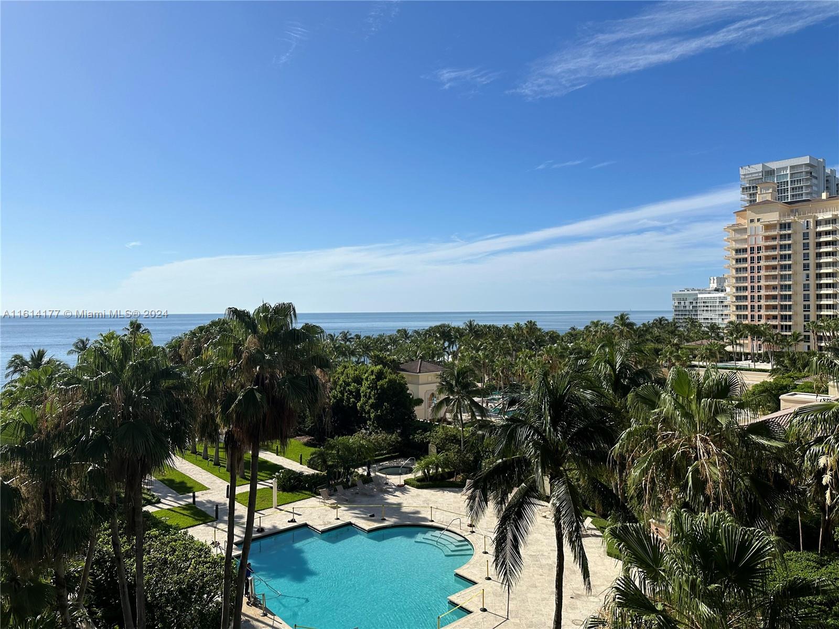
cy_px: 314
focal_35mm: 24
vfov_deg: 56.8
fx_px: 582
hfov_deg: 71.6
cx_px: 420
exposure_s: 1/8197
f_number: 1.78
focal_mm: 6.86
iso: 80
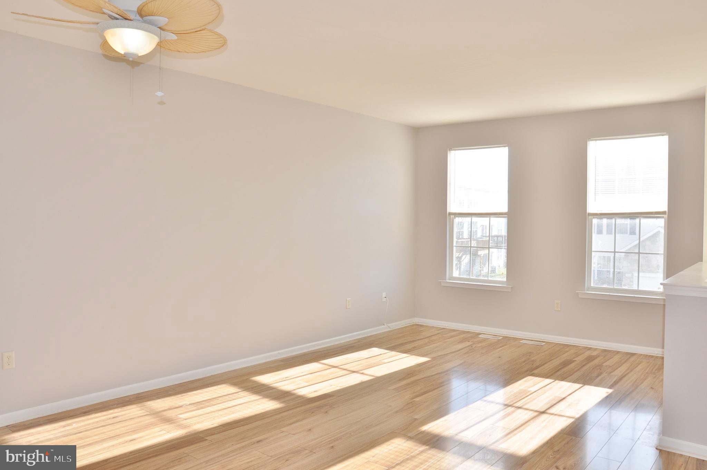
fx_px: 530
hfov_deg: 67.4
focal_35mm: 27
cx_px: 354
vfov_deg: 47.8
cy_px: 235
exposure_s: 1/60
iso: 200
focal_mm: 18
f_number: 8
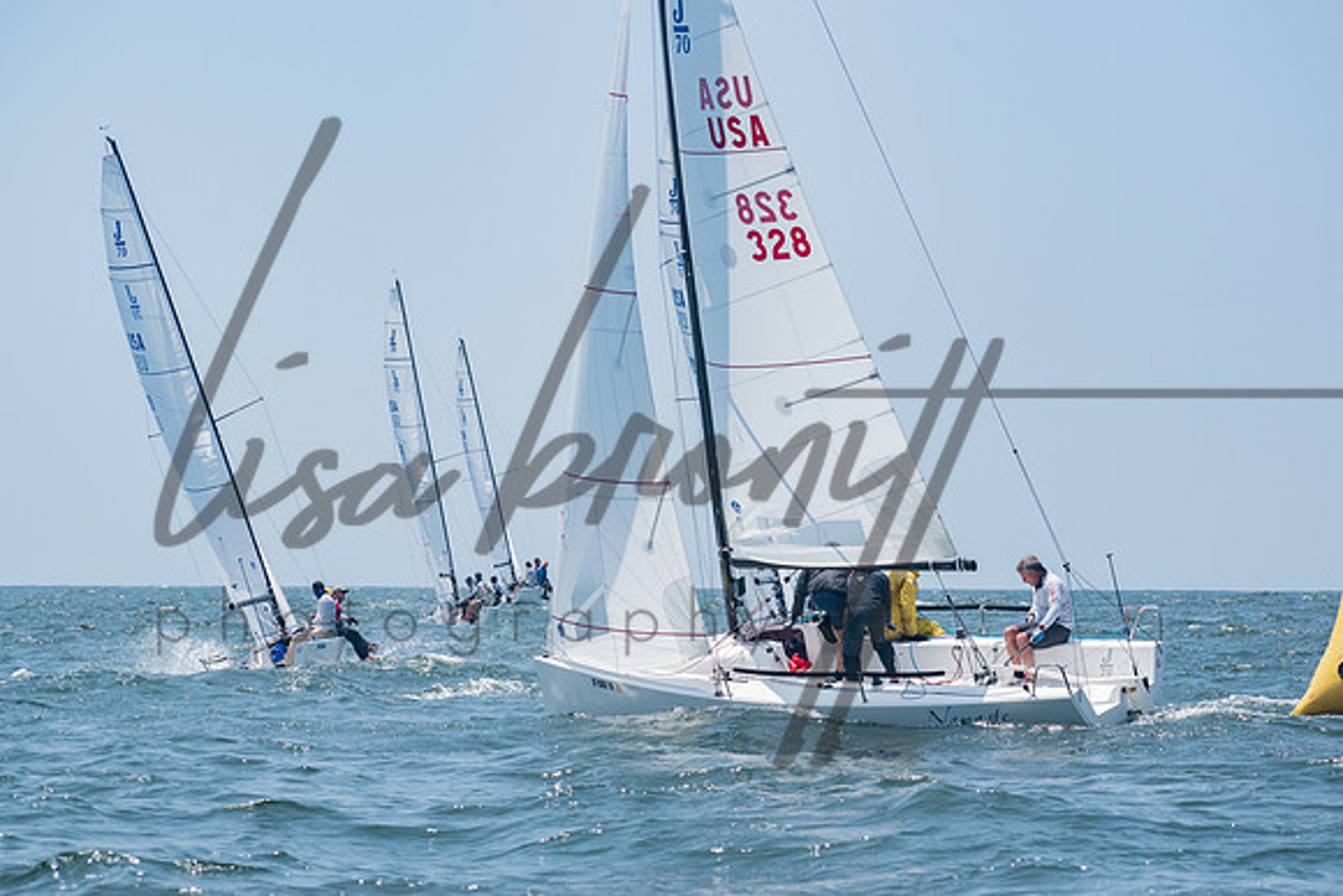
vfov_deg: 9.6
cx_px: 672
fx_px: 5317
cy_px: 448
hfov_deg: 14.4
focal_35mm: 142
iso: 400
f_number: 8
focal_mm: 95
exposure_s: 1/1250
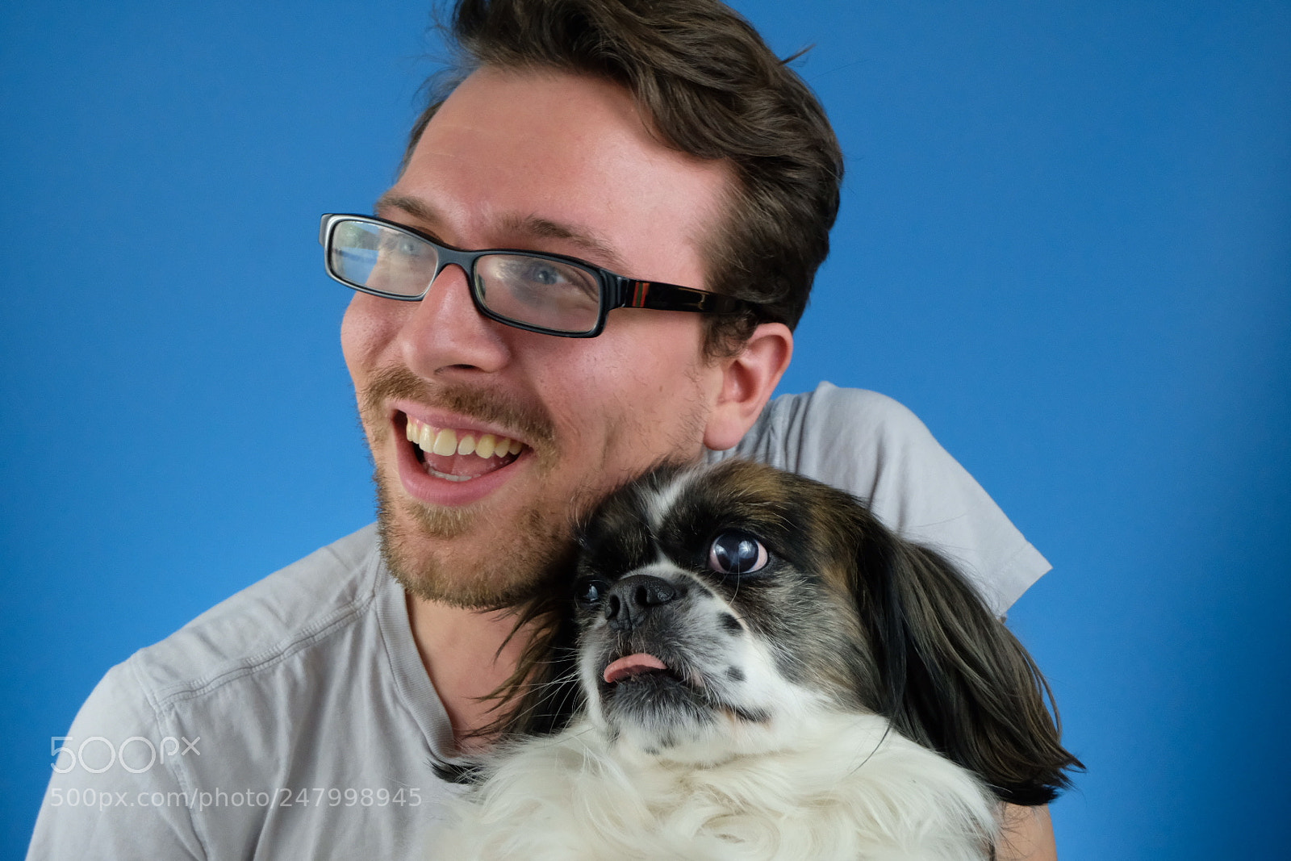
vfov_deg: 31.9
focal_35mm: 42
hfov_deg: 46.4
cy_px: 430
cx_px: 646
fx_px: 1506
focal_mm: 28.2
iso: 3200
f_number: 8
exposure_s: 1/80
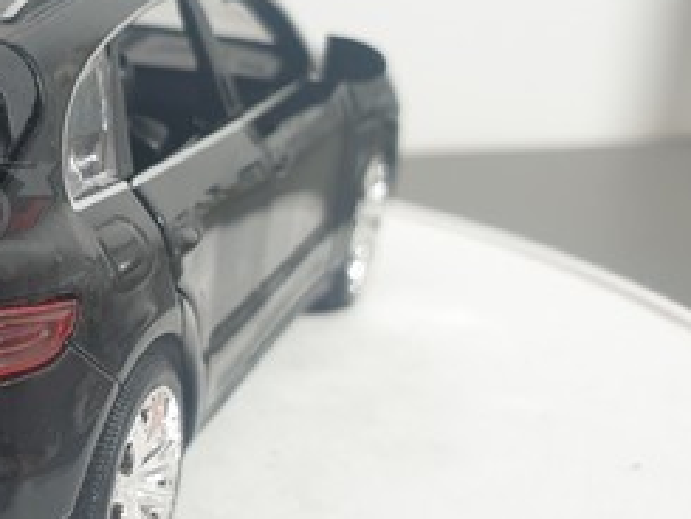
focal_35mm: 68
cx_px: -152
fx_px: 1358
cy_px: 274
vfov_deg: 21.6
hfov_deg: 25.4
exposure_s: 1/50
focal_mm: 4.3
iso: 160
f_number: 2.4
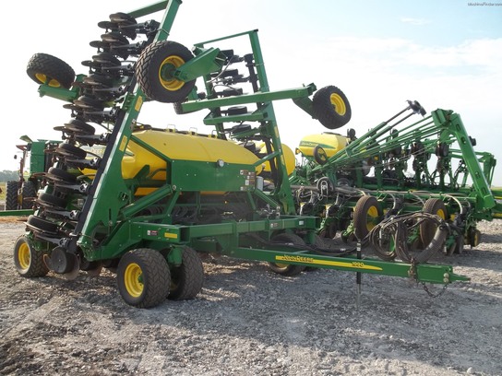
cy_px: 188
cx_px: 251
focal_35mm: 33
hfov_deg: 55.4
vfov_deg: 42.9
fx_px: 479
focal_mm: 5.9
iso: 64
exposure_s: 1/320
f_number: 3.3
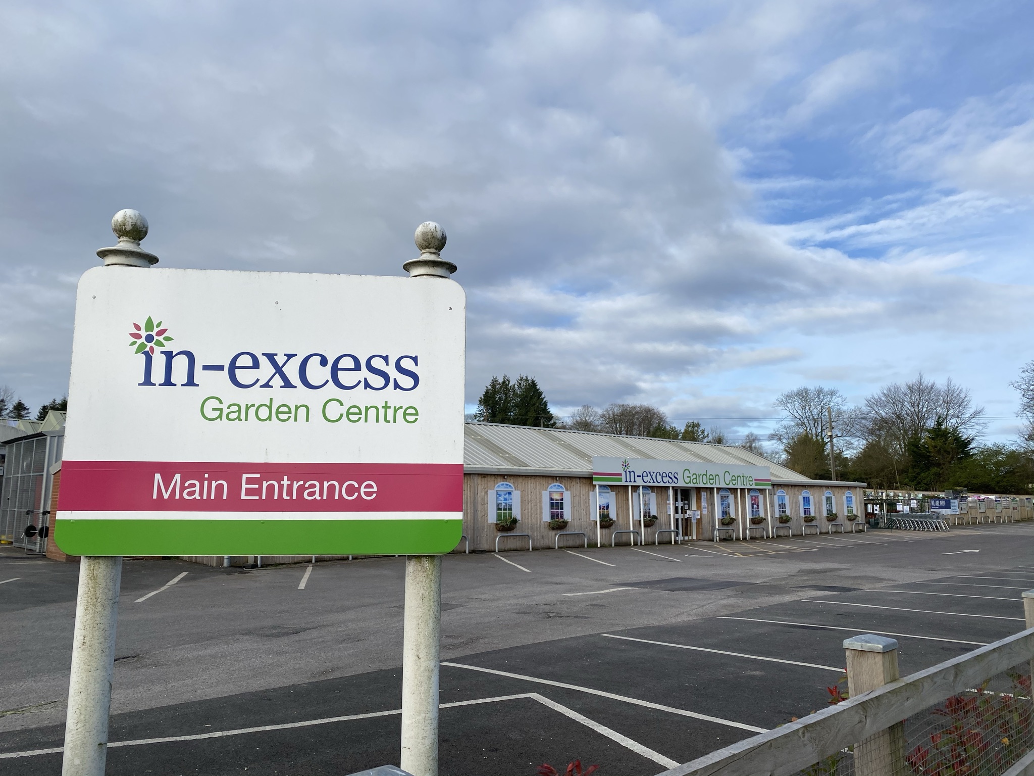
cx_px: 517
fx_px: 777
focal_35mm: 26
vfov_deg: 53.1
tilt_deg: +7.5
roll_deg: -0.3
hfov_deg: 67.3
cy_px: 388
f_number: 1.8
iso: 32
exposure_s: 1/3125
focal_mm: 4.25
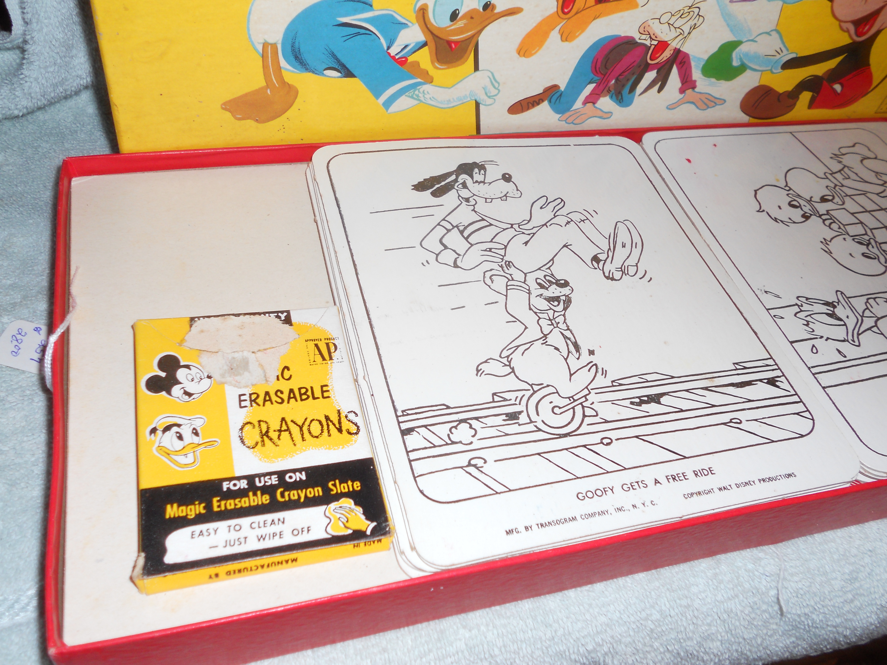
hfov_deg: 56.8
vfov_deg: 44.2
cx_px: 444
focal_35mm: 32
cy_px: 332
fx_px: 820
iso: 80
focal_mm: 5.8
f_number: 3.5
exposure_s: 1/25
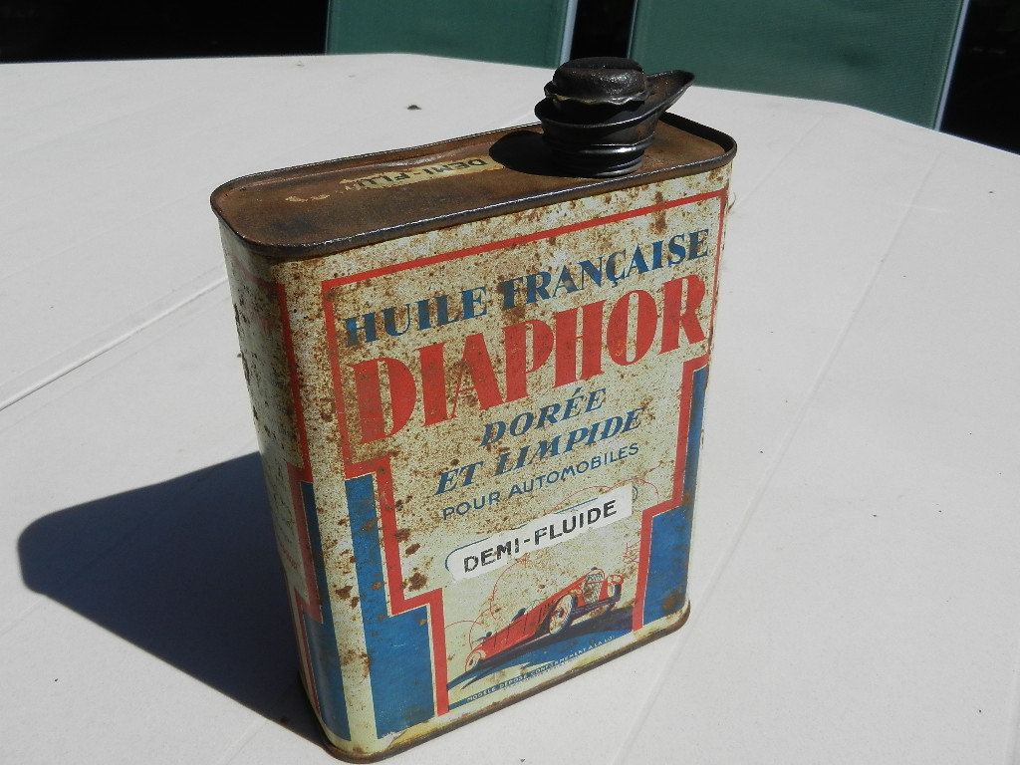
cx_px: 510
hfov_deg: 55.4
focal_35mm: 33
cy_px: 382
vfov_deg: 42.9
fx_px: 972
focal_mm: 5.9
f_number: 7.6
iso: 160
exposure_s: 1/800
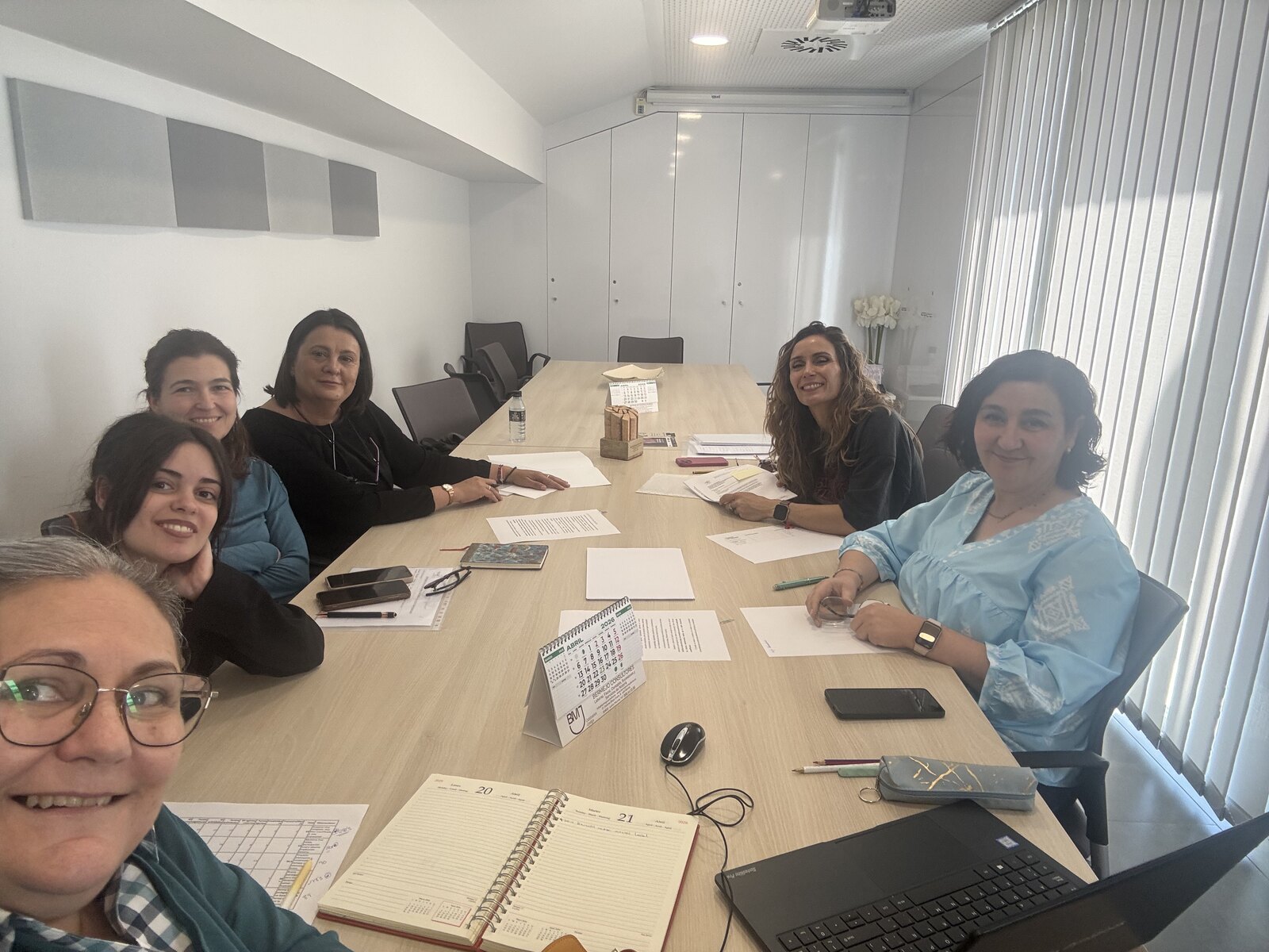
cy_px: 476
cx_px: 634
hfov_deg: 73.9
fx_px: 843
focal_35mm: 23
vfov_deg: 58.9
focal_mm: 2.69
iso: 80
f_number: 1.9
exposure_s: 1/93
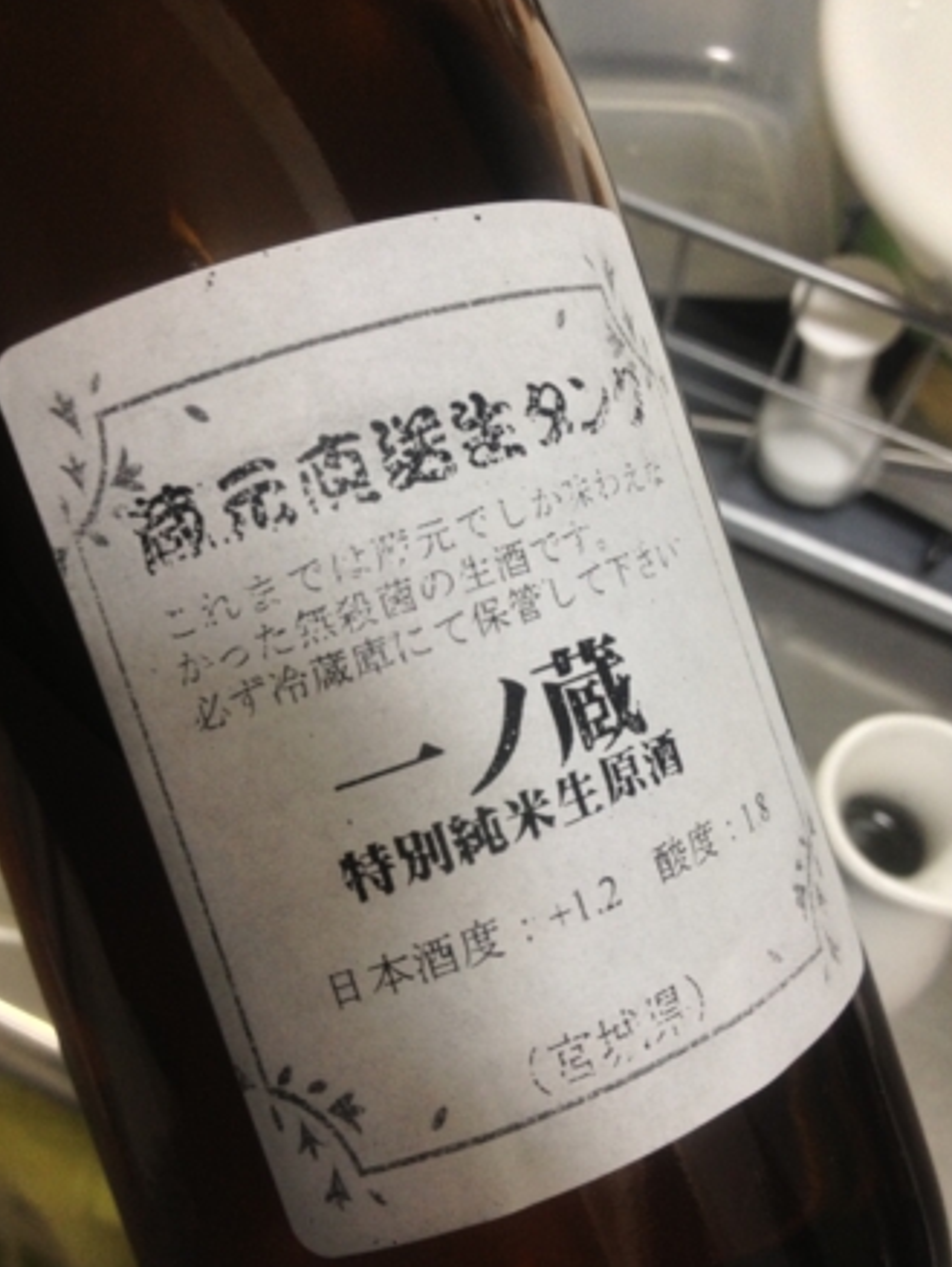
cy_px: 642
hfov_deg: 39.7
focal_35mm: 36
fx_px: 1319
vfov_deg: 51.3
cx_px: 472
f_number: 2.4
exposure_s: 1/20
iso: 200
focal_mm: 4.28
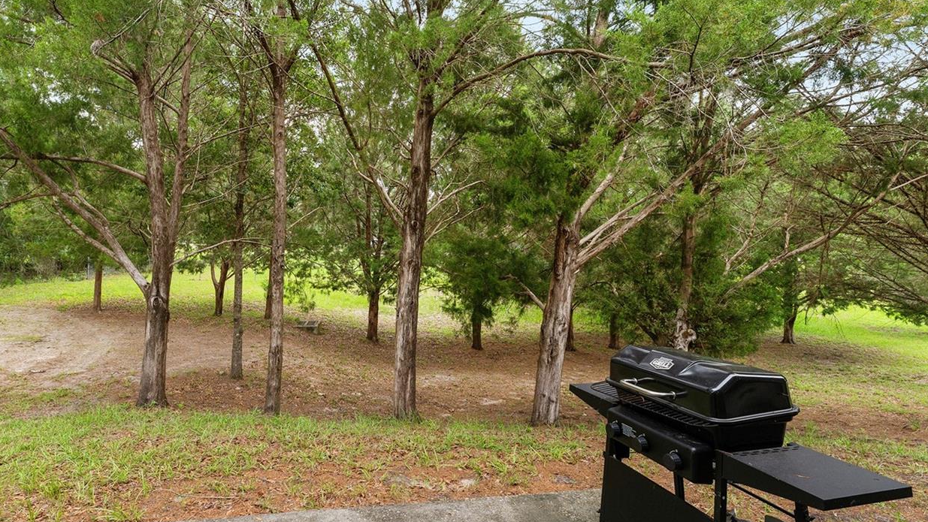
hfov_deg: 88.9
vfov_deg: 58.3
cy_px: 240
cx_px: 395
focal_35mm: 19
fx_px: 468
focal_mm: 14
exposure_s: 1/200
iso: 400
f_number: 7.1
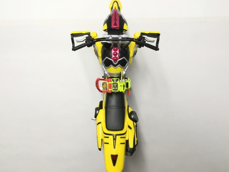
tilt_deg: -87.0
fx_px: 218
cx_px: 110
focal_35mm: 33
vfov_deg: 42.9
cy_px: 87
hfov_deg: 55.3
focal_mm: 4.15
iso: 32
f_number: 2.2
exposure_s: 1/40
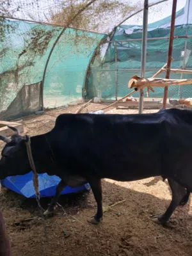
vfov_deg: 67.3
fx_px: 192
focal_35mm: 26
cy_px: 128
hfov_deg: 53.1
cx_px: 96
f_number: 1.8
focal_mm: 3.98
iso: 20
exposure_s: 1/166
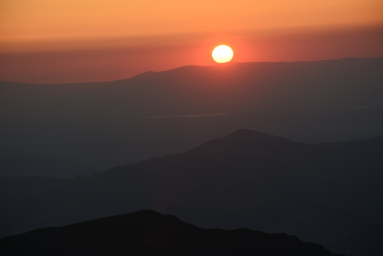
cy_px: 128
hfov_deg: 9.8
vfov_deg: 6.6
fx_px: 2236
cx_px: 192
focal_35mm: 210
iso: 100
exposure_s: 1/25
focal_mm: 140
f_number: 9
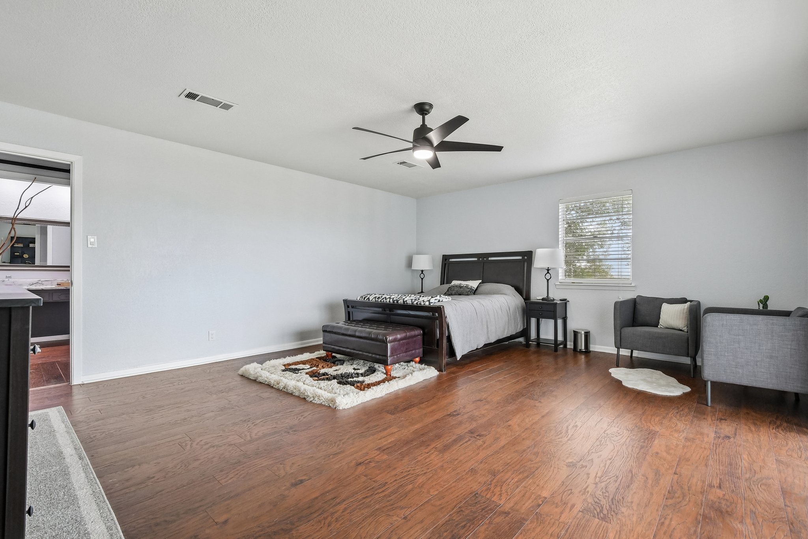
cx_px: 404
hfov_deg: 100.4
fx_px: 337
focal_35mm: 15
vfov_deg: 77.3
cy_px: 270
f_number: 7.1
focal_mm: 10
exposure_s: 1/20
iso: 400
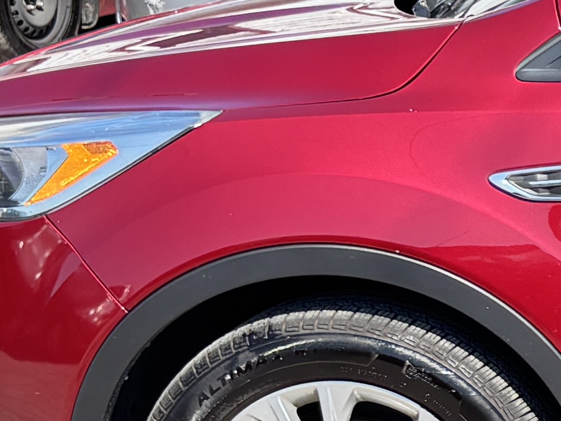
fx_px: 2350
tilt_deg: -16.0
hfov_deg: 11.8
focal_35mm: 145
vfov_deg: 10.2
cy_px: 375
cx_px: 1209
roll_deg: -2.6
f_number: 1.6
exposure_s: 1/726
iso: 50
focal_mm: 5.96
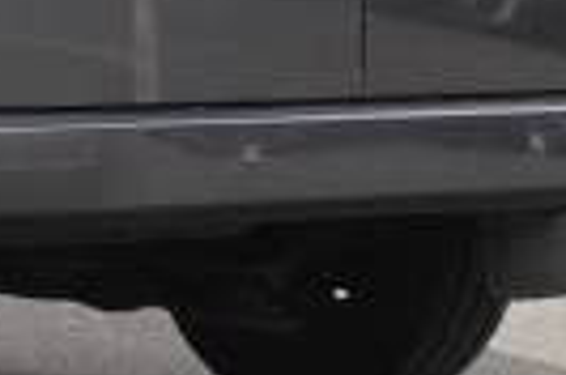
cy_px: -286
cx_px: -374
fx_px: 3975
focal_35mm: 253
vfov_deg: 5.3
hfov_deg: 7.9
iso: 100
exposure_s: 1/60
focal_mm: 35
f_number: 5.6
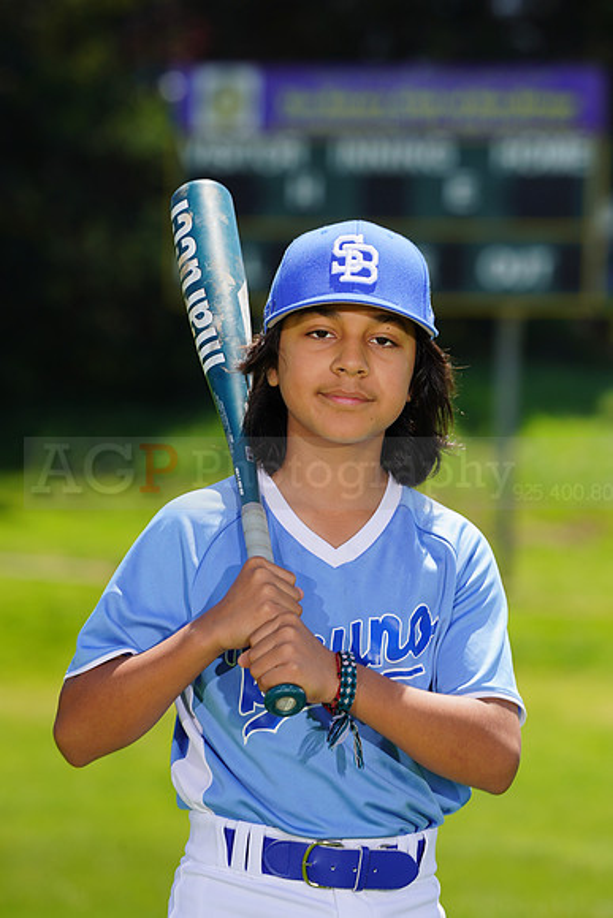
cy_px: 459
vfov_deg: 7.6
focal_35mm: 271
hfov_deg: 5.1
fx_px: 6917
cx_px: 306
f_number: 8
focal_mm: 271
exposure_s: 1/250
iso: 100
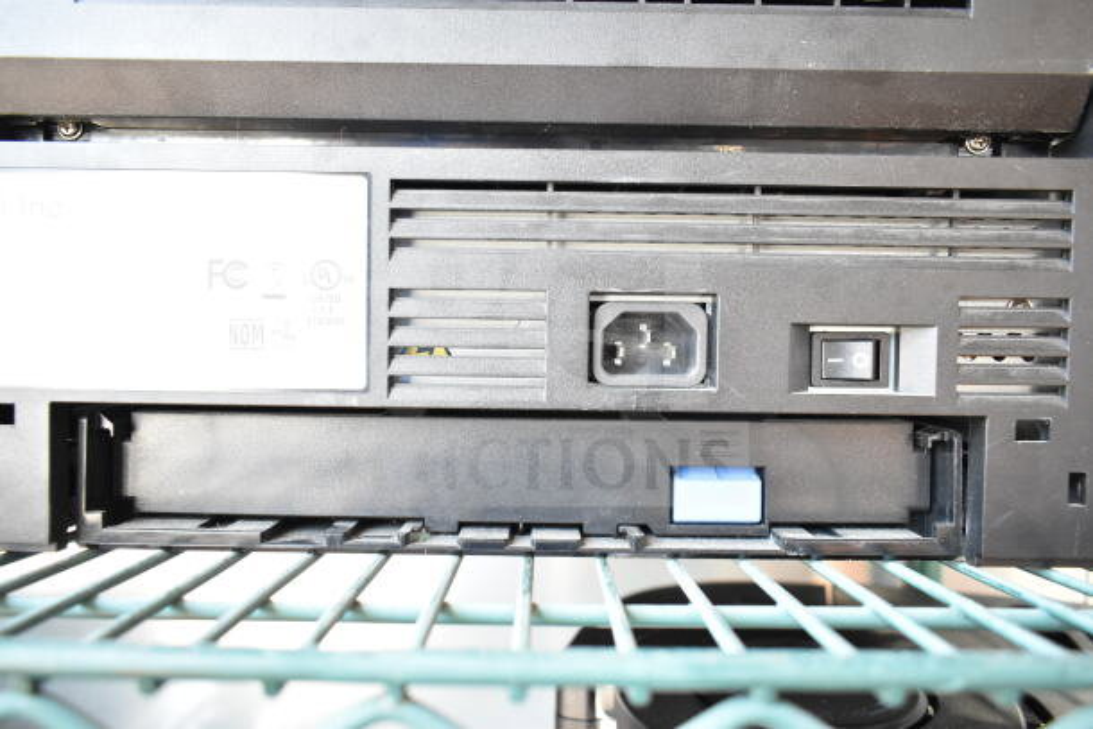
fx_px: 820
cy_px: 364
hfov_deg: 67.4
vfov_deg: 48.0
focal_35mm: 27
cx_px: 546
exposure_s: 1/60
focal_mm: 18
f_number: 4
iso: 1600
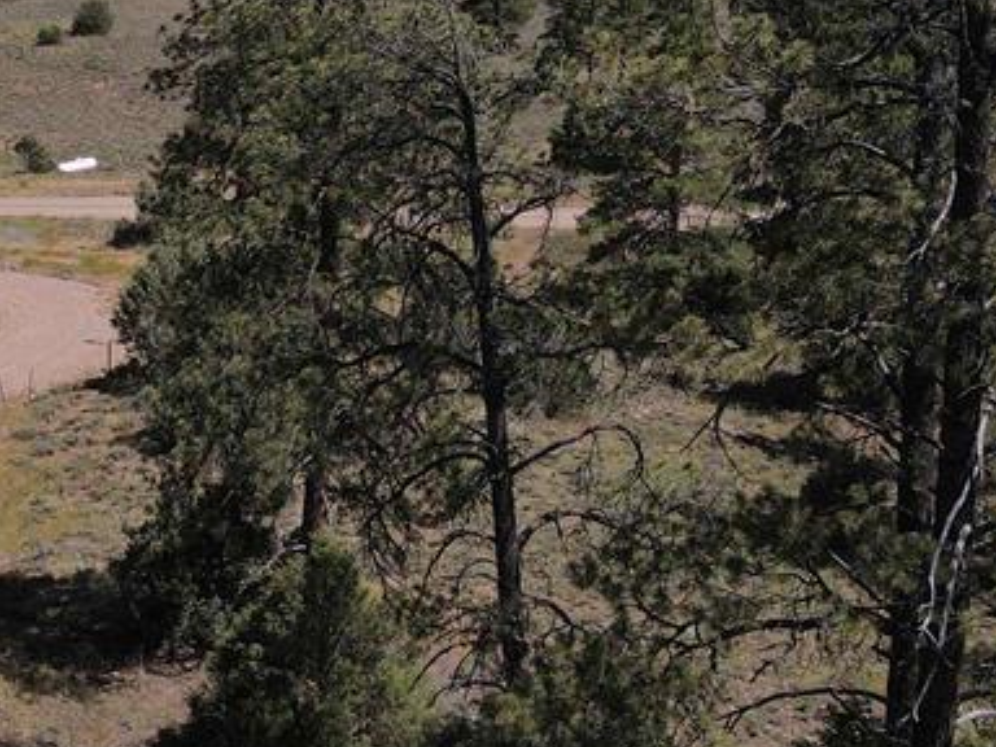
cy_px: 137
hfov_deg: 28.9
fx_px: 1841
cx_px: 78
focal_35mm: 64
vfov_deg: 22.6
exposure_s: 1/1000
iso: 100
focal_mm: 4.5
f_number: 2.8
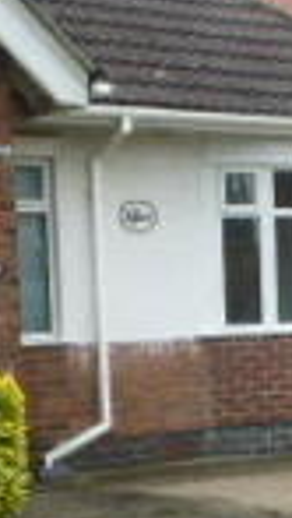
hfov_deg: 11.2
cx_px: 178
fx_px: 1482
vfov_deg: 19.6
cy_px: 407
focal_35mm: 108
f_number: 4
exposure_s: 1/250
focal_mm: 4.3
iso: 100
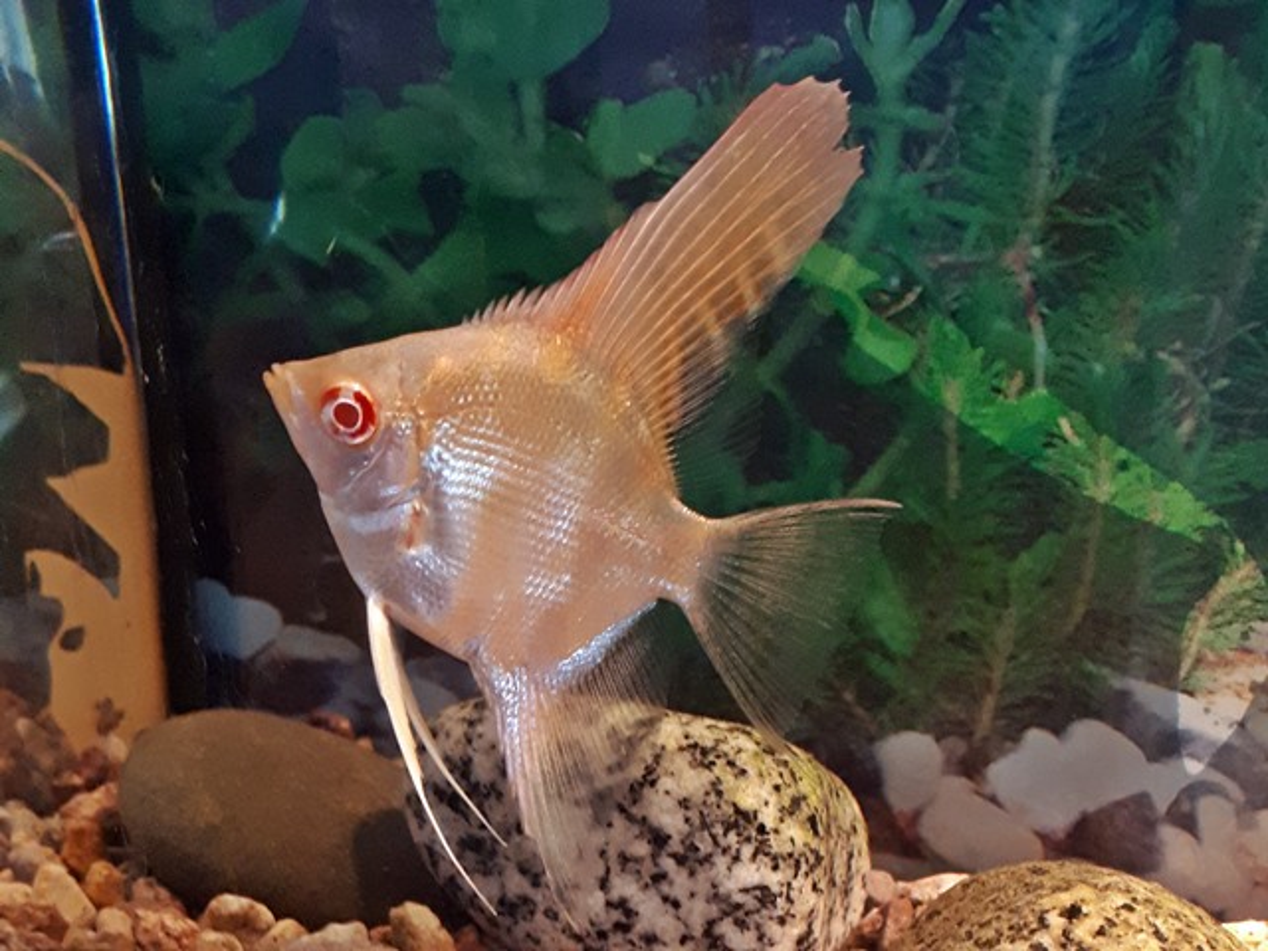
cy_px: 476
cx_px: 634
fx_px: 989
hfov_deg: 65.3
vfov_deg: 51.4
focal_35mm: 27
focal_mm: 3.6
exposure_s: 1/17
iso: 250
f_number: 1.9
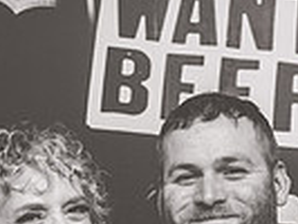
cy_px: 290
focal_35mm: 147
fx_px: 1267
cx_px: 208
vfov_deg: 9.9
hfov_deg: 13.4
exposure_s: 1/200
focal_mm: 35
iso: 2500
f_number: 5.6
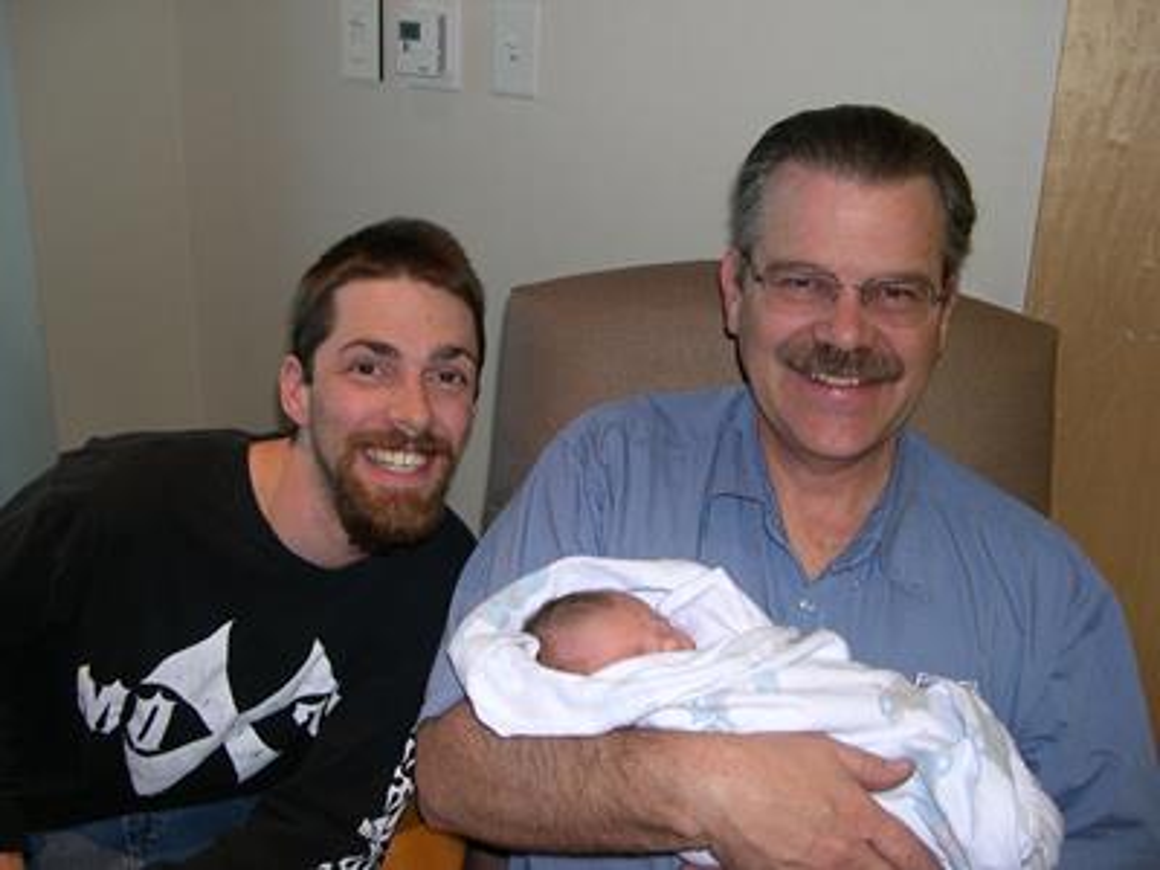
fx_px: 1273
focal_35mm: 38
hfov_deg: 49.0
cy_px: 435
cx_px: 580
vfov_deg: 37.7
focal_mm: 8
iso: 100
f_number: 2.8
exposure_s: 1/60
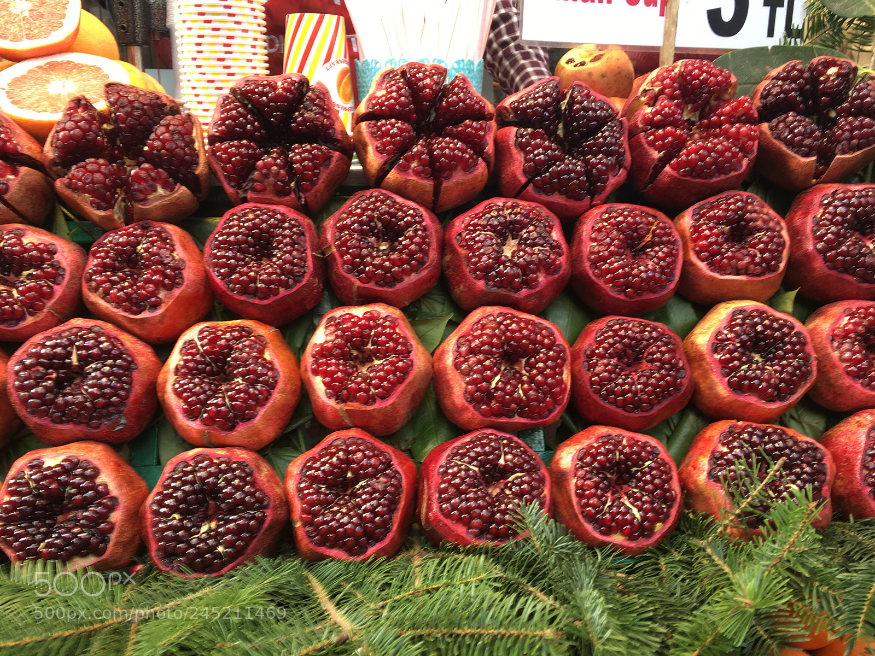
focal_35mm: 29
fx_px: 733
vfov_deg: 48.2
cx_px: 438
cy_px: 328
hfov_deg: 61.7
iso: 25
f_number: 2.2
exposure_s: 1/50
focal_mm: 4.15
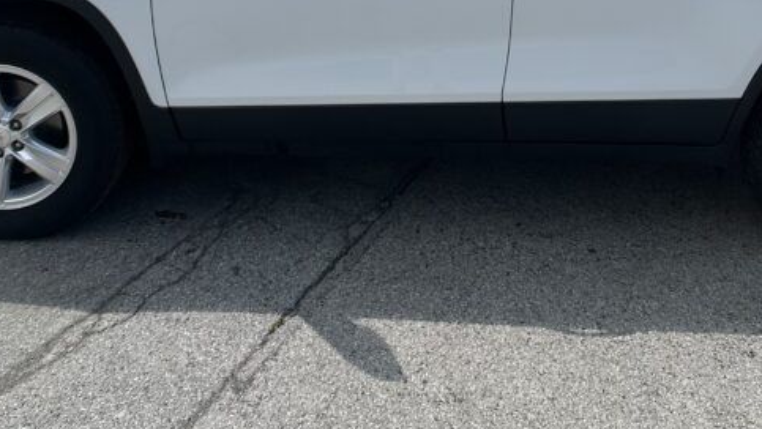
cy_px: -131
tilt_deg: -8.7
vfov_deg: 18.6
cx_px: 412
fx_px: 1213
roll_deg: -3.4
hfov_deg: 34.9
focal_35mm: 60
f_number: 1.5
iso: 50
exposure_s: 1/6211
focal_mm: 5.7
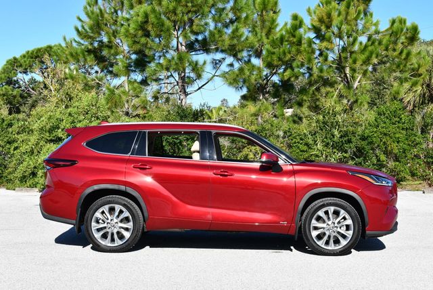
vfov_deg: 26.0
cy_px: 145
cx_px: 216
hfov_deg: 38.2
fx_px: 626
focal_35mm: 52
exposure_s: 1/250
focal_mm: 26
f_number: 8
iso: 160
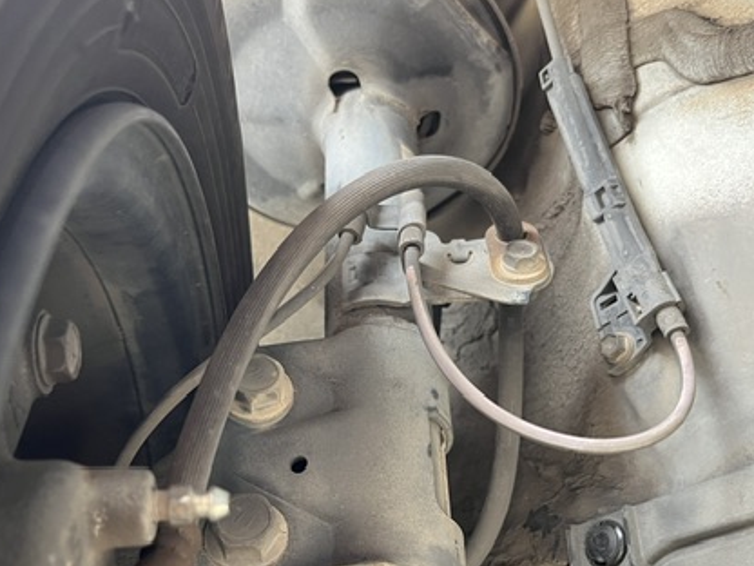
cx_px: 350
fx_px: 871
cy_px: 395
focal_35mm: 40
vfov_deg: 35.5
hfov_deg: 46.8
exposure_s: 1/60
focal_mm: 5.1
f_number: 1.6
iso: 160
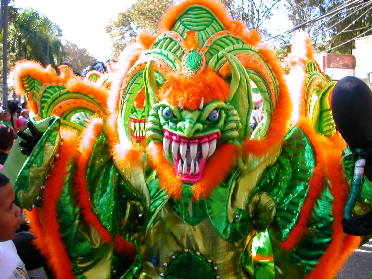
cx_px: 186
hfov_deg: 50.1
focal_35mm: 37
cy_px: 140
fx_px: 398
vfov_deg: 38.7
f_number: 2.7
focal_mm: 5.6
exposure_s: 1/227
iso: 100
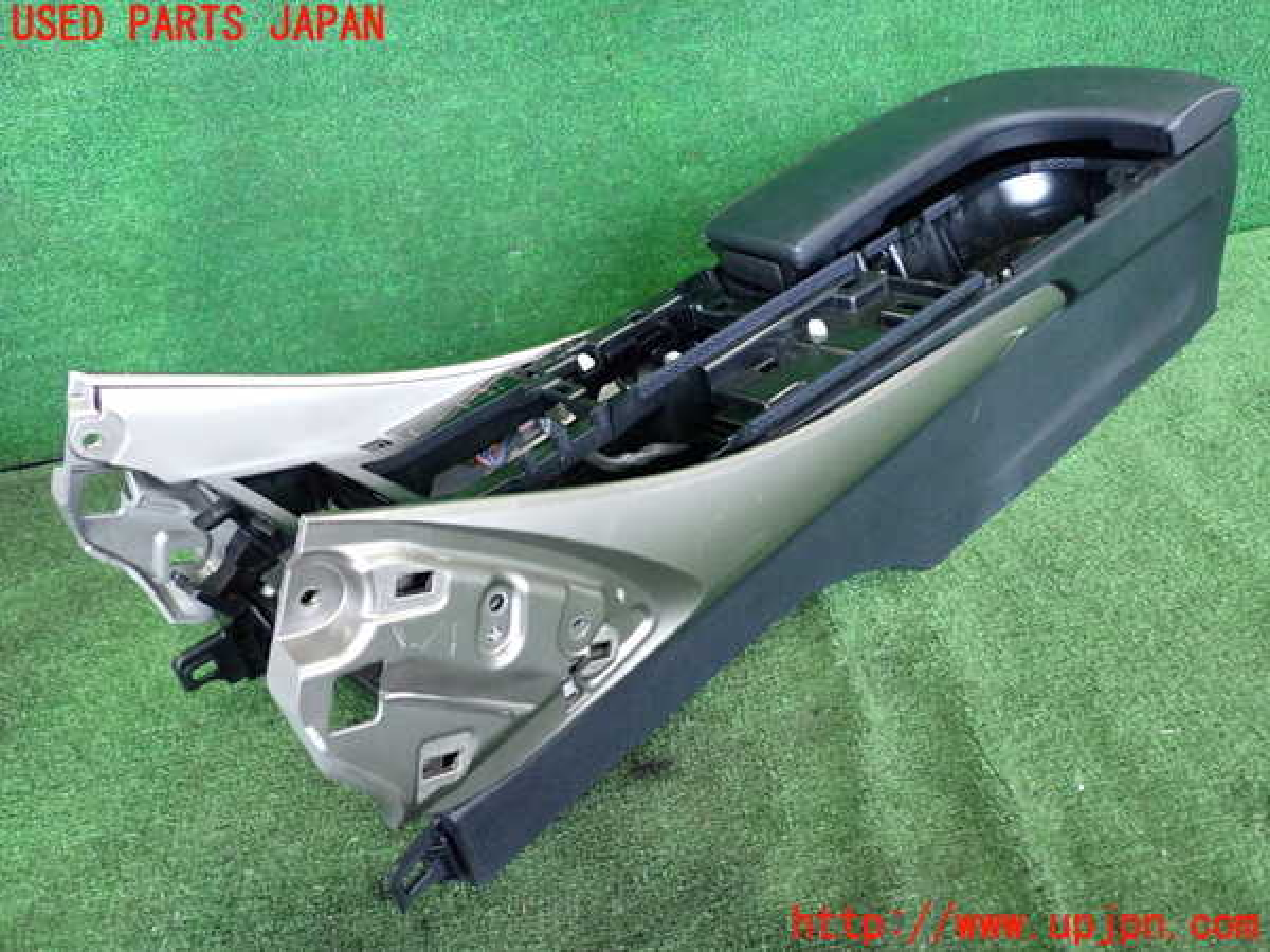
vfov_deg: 46.8
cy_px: 476
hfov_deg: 60.0
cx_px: 635
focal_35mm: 30
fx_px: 1101
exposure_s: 1/125
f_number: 2.3
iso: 1000
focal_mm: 5.4
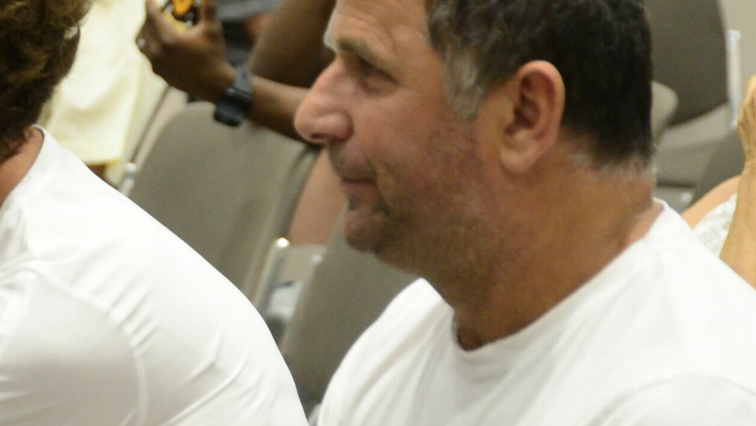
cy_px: 185
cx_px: 84
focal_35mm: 245
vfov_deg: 5.0
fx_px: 4912
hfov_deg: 8.8
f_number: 5.6
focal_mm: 102
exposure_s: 1/100
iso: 4500
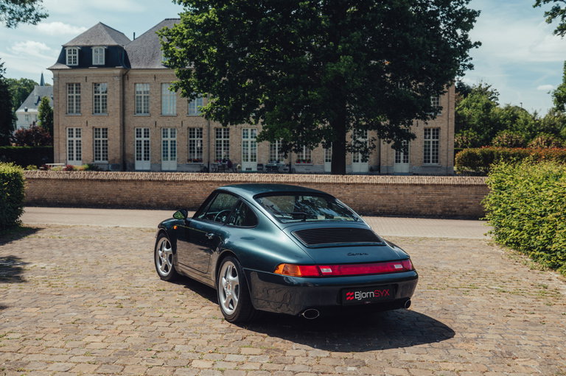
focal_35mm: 35
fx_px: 550
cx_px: 283
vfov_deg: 37.8
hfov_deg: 54.5
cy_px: 188
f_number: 5.6
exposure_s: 1/80
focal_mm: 35
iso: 100
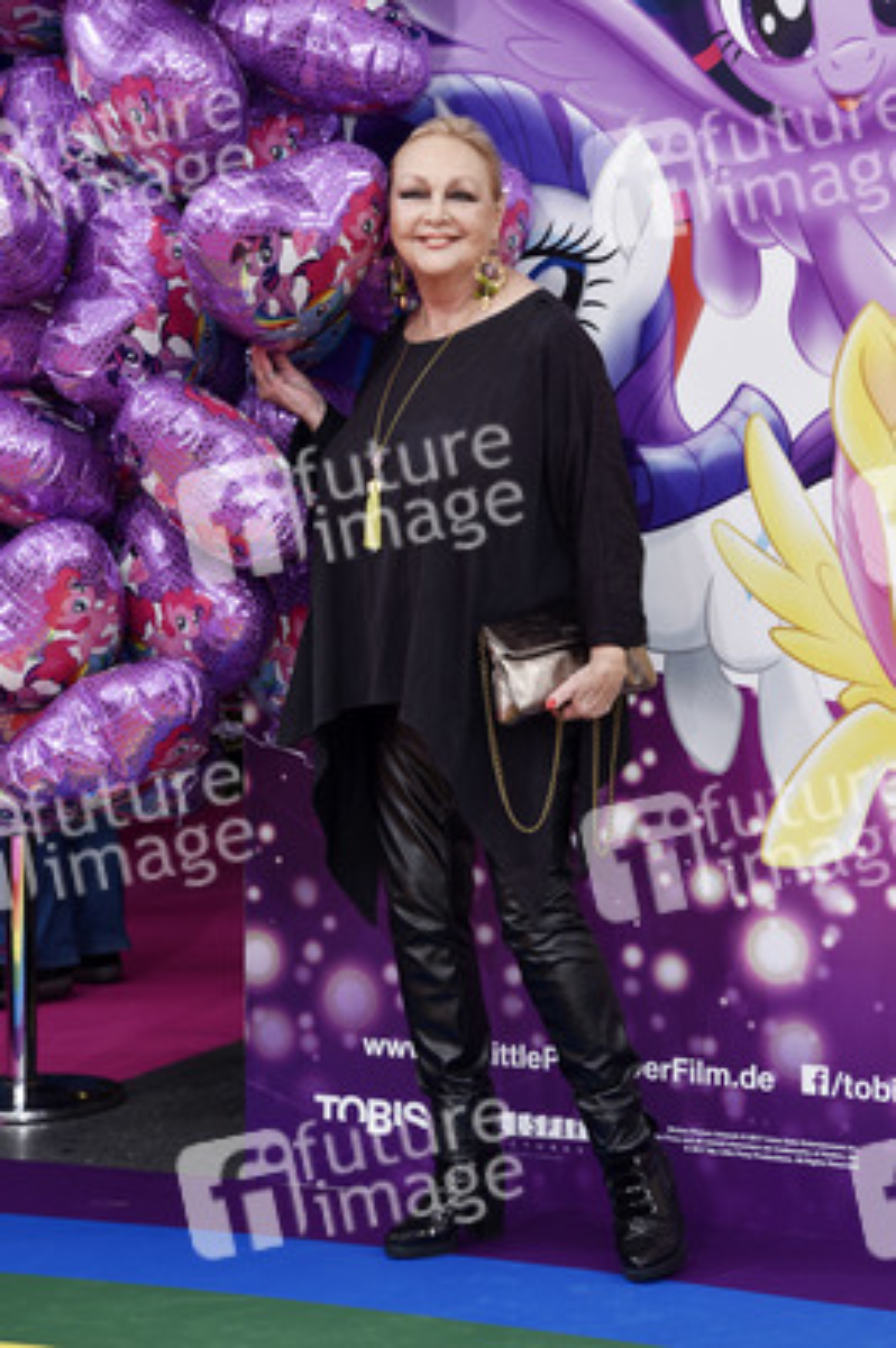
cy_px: 674
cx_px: 448
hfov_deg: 13.7
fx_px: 3740
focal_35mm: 100
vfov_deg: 20.4
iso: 200
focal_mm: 100
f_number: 8
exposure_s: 1/250
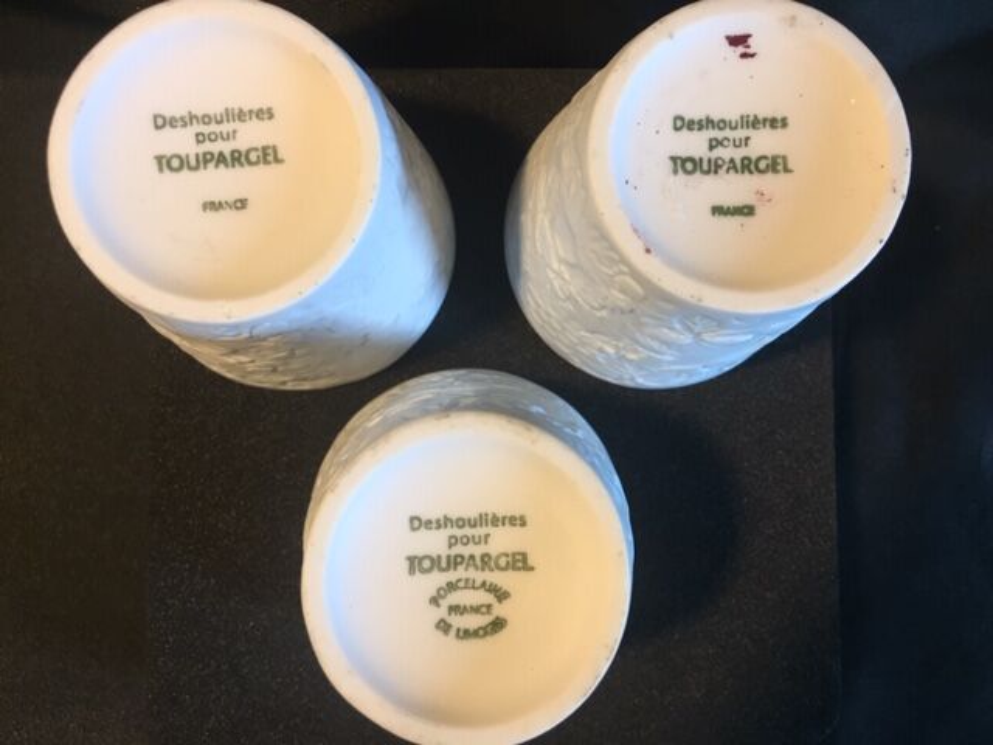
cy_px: 372
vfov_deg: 48.2
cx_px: 496
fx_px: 832
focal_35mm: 29
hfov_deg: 61.7
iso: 125
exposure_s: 1/33
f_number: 2.2
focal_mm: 4.15
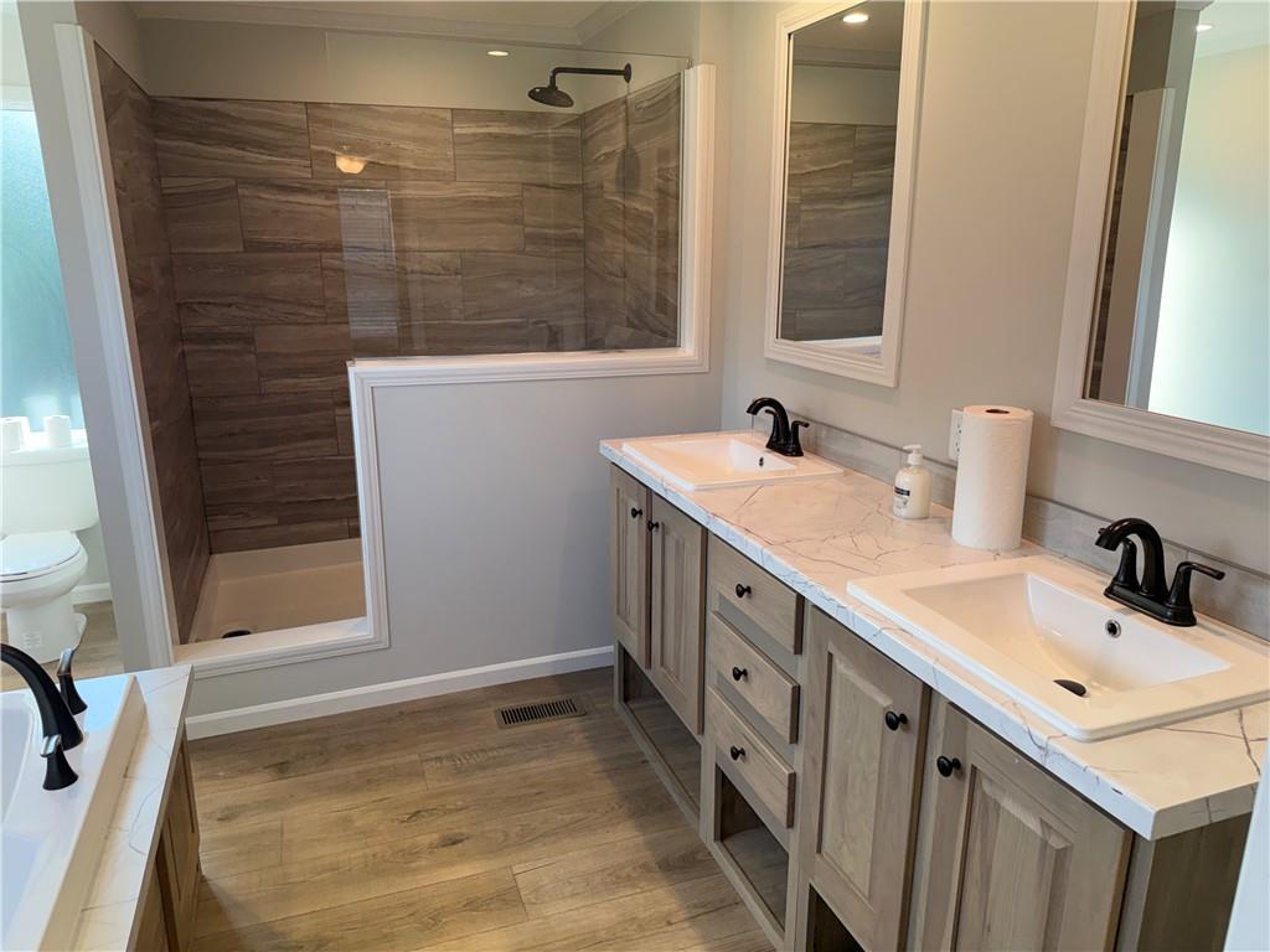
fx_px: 881
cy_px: 476
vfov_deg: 56.8
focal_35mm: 24
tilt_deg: -14.6
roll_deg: +0.4
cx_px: 635
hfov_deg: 71.6
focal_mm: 6.76
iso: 200
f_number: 1.78
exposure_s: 1/230
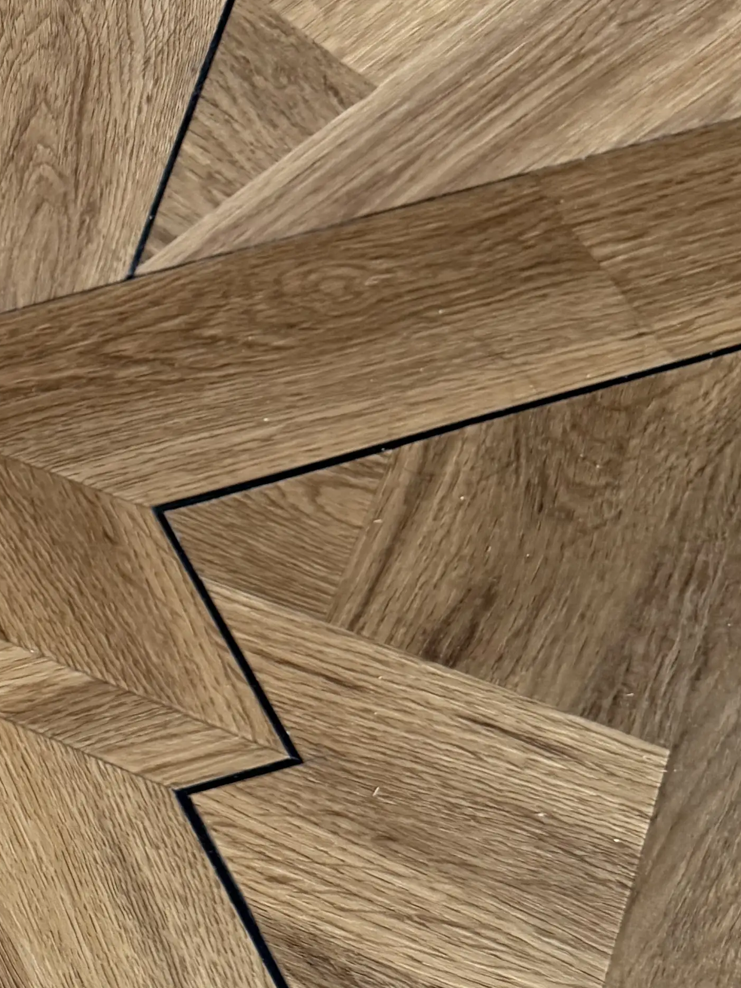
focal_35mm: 73
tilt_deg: -56.2
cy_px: 631
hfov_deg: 18.1
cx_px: -354
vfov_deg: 26.6
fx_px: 2084
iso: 250
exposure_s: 1/60
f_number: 1.78
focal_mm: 6.76
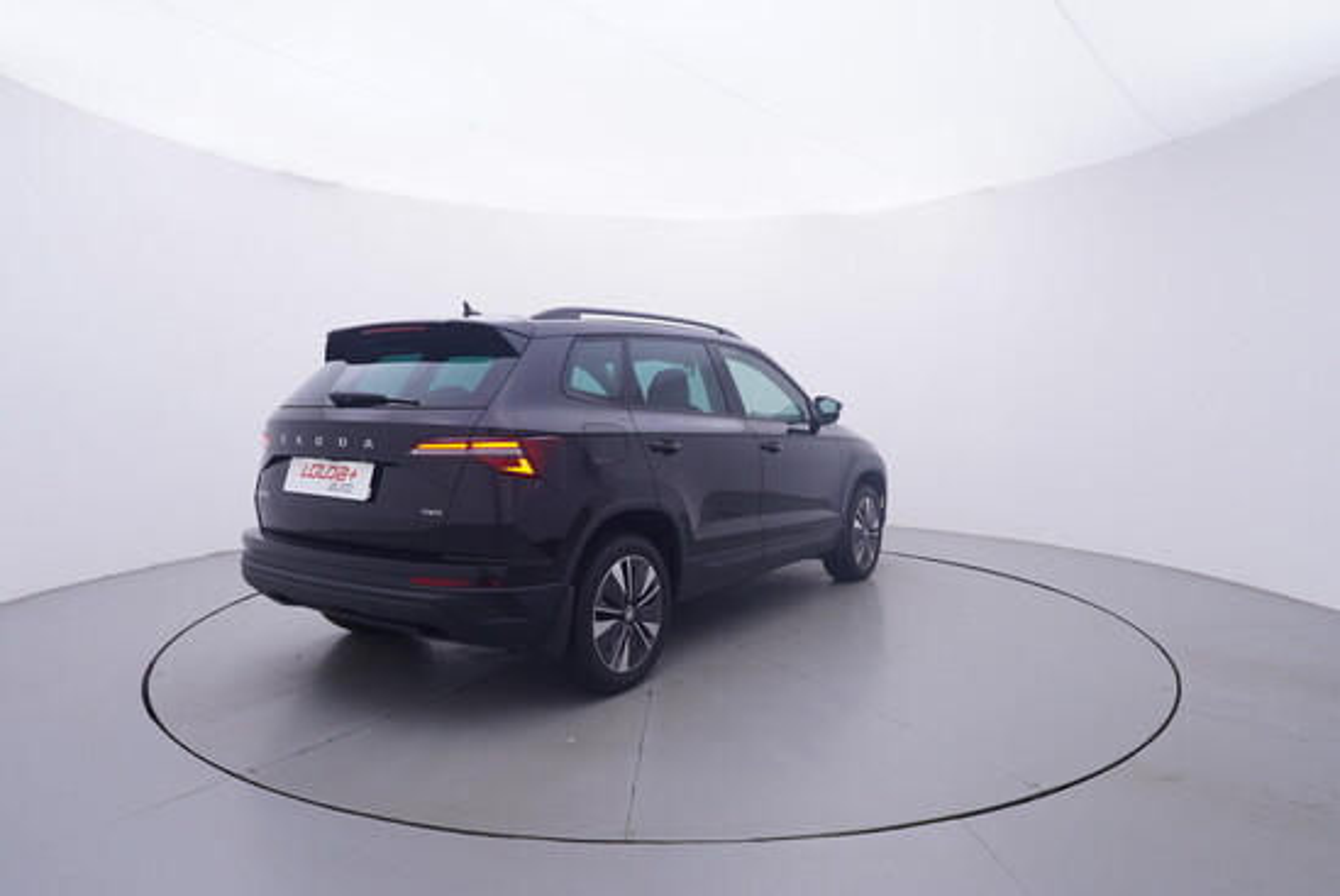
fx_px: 838
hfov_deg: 77.3
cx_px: 670
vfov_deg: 56.2
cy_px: 448
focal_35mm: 22
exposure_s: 1/80
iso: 200
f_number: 5
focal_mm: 15
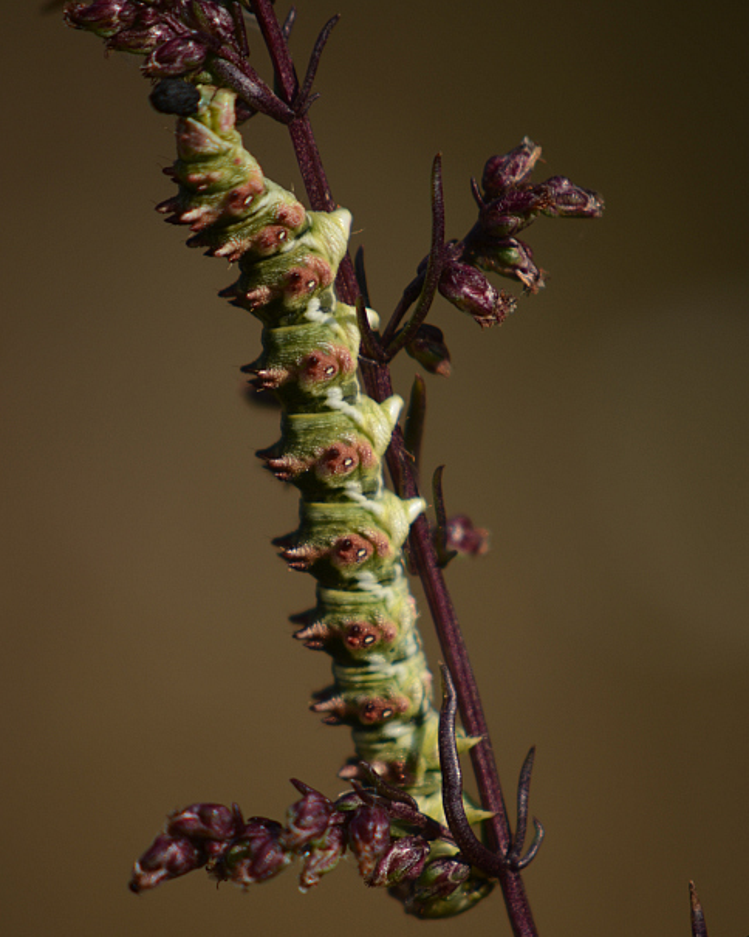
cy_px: 493
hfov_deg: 4.3
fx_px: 9892
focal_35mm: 357
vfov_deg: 5.4
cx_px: 388
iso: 100
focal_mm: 200
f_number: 7.1
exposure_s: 1/640
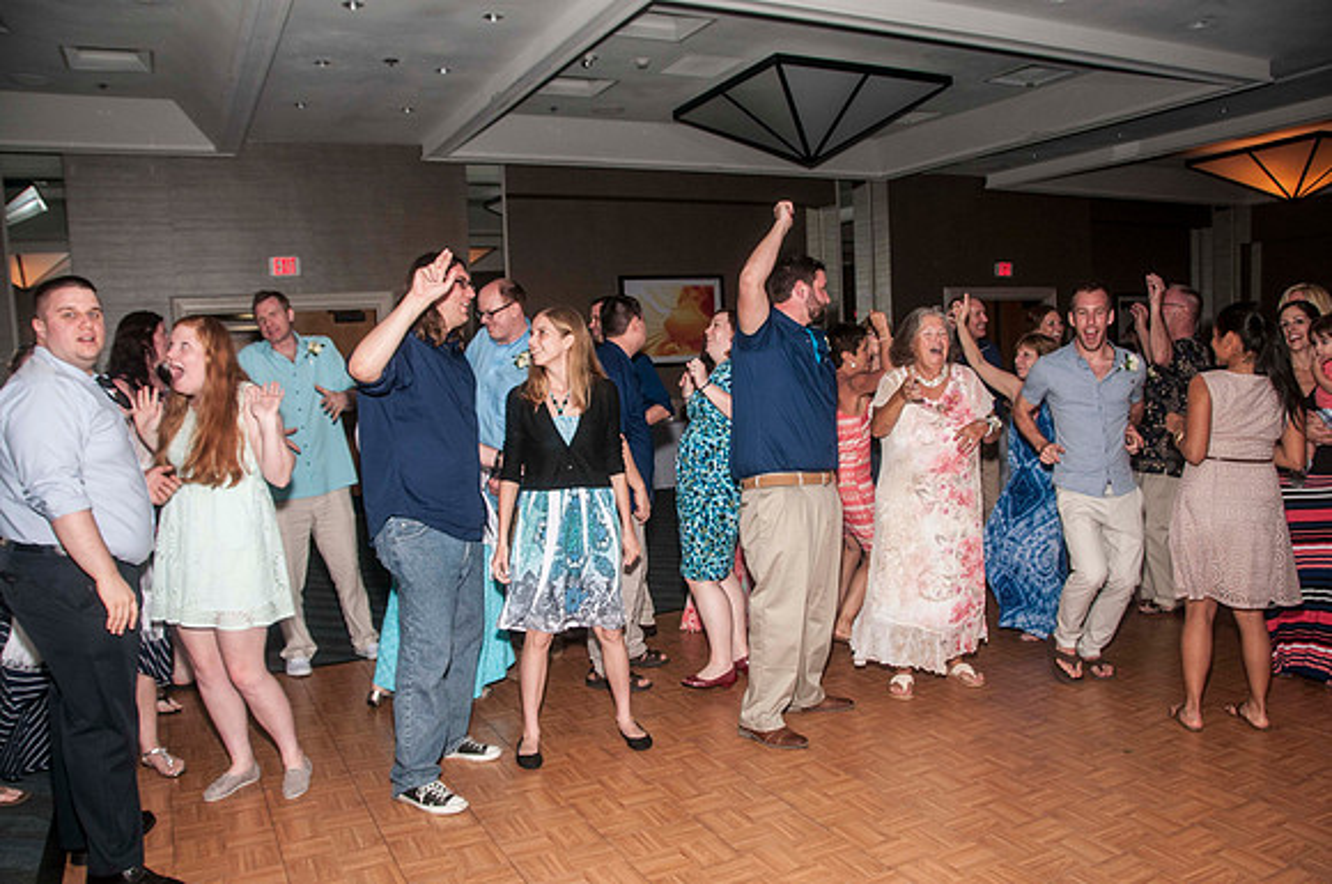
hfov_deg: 67.5
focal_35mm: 27
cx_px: 666
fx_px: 998
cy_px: 442
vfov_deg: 47.8
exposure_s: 1/60
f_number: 5.6
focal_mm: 18
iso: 400
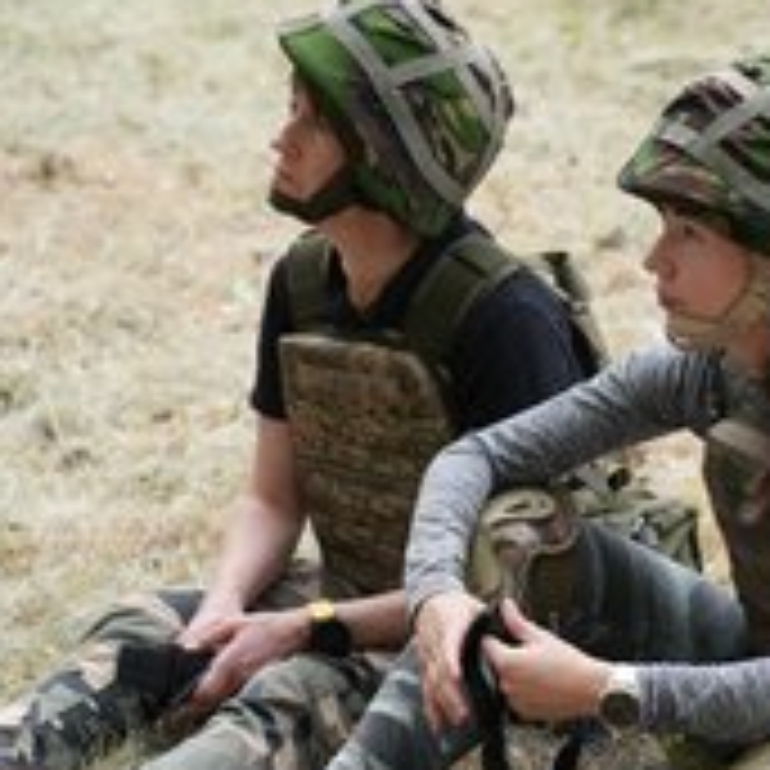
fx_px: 3750
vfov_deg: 11.7
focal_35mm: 149
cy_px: 430
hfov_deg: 11.7
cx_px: 513
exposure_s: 1/160
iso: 200
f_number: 4
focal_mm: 75
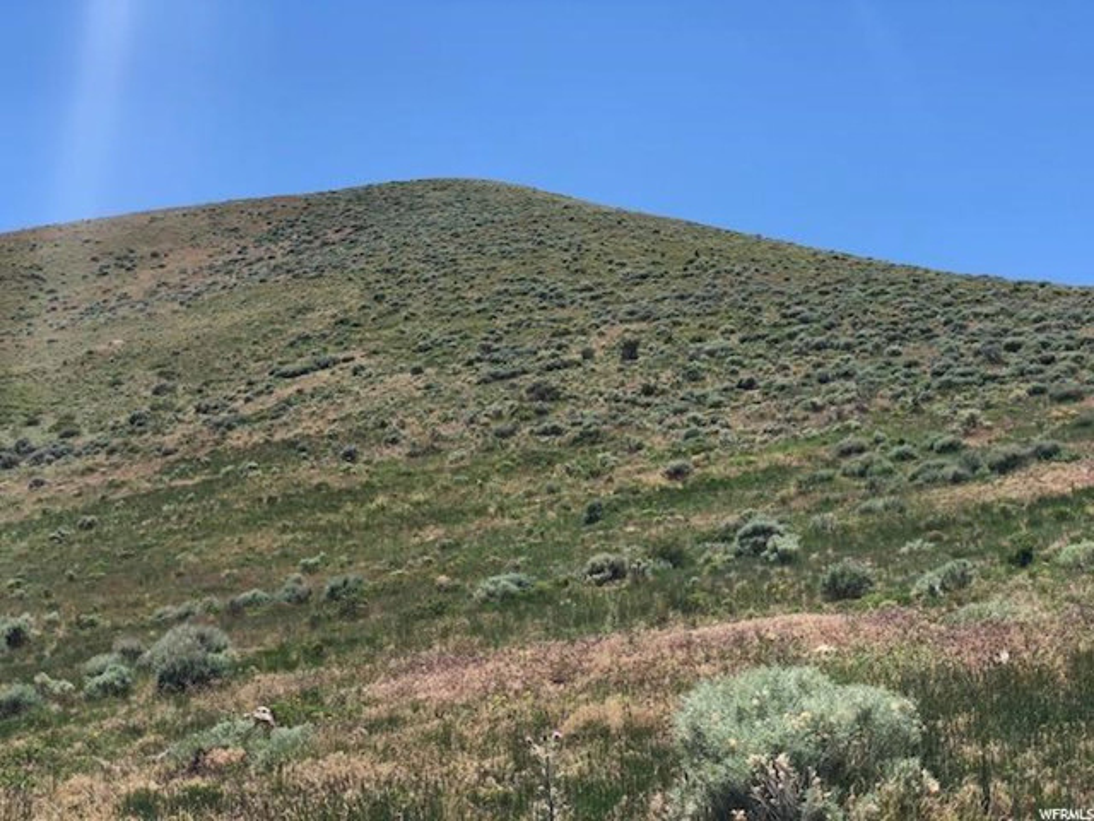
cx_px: 547
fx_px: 1643
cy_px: 410
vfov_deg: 28.0
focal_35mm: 52
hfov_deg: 36.8
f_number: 2.4
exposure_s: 1/810
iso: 16
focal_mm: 6
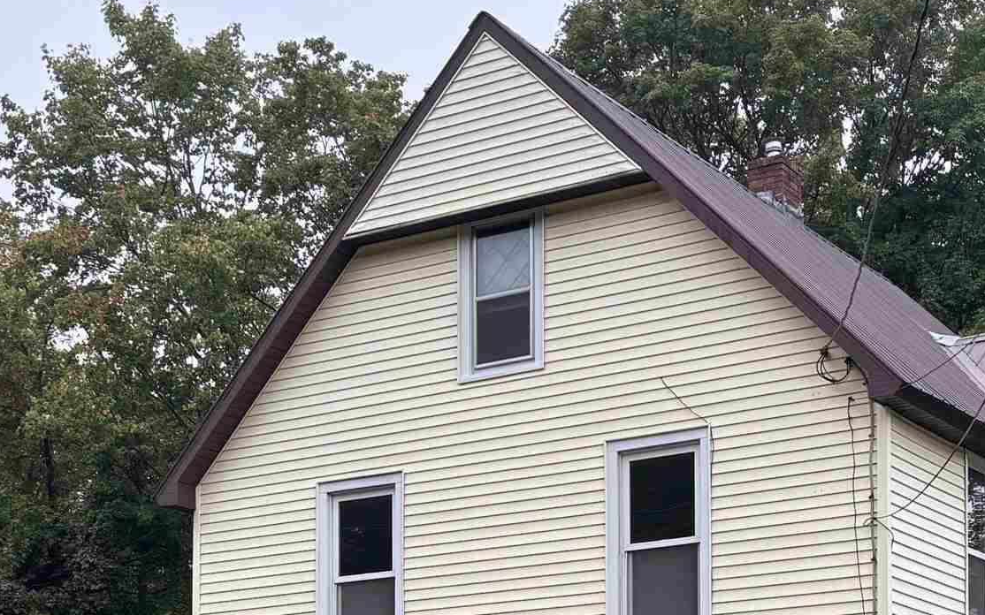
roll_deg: -0.1
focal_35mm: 76
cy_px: 792
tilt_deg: +3.1
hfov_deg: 27.1
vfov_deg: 16.3
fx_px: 2040
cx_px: 521
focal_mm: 5.96
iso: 40
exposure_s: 1/187
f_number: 1.6
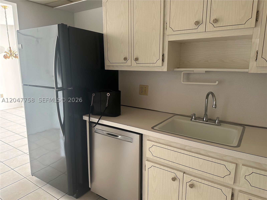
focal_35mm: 24
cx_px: 134
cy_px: 100
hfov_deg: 71.6
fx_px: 185
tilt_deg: -10.9
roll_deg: +0.1
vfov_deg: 56.8
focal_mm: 6.86
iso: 250
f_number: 1.78
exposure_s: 1/75
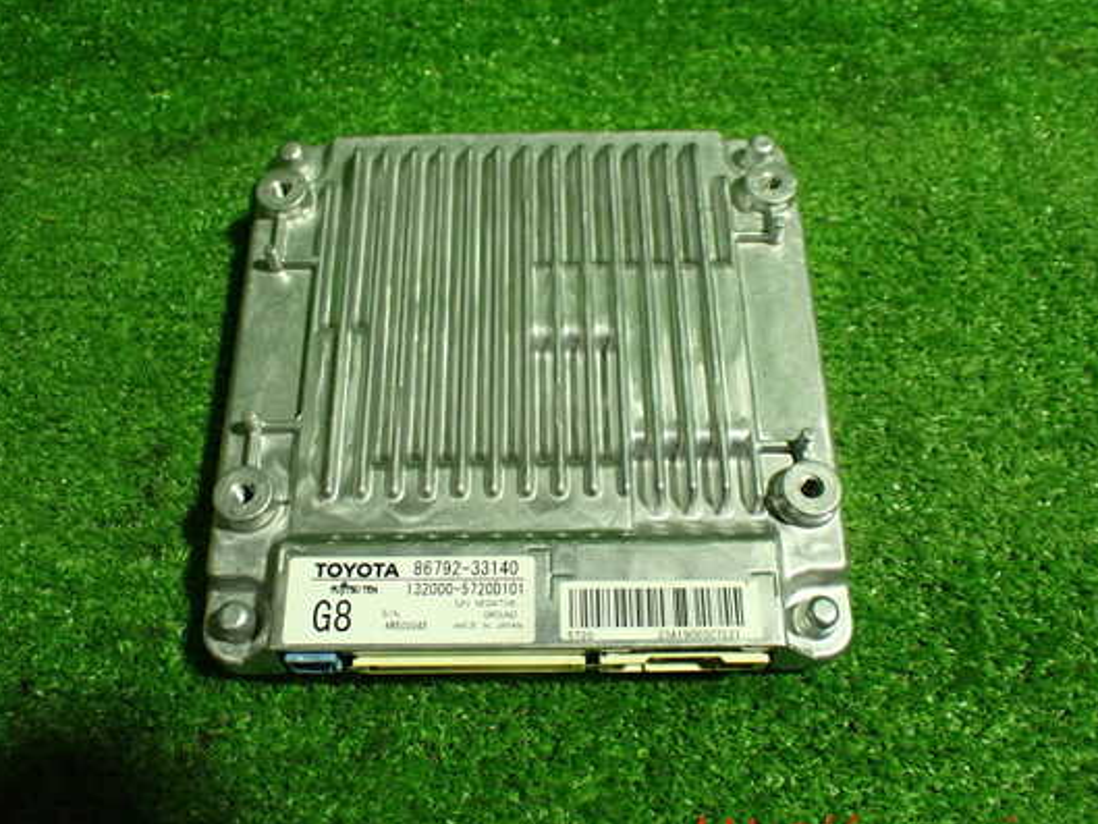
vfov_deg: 41.8
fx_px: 1079
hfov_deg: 53.9
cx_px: 544
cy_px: 396
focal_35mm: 34
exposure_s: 1/125
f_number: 2.3
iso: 800
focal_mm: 5.4
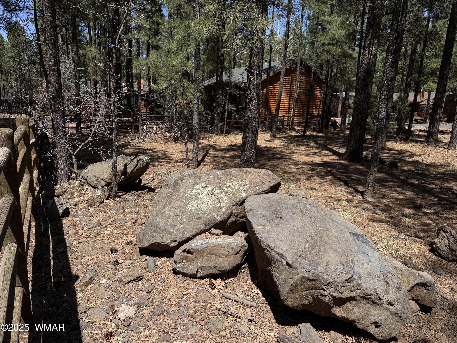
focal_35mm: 24
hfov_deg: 71.6
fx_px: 317
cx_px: 228
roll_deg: -2.2
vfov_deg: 56.8
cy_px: 172
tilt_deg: -11.0
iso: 80
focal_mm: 6.76
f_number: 1.78
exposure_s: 1/5714
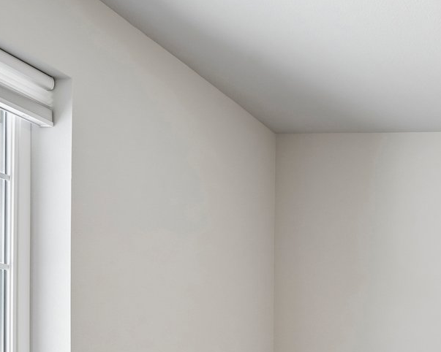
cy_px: 375
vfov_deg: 27.5
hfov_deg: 27.5
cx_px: 633
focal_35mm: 51
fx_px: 665
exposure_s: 1/15
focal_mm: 16
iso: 400
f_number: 8
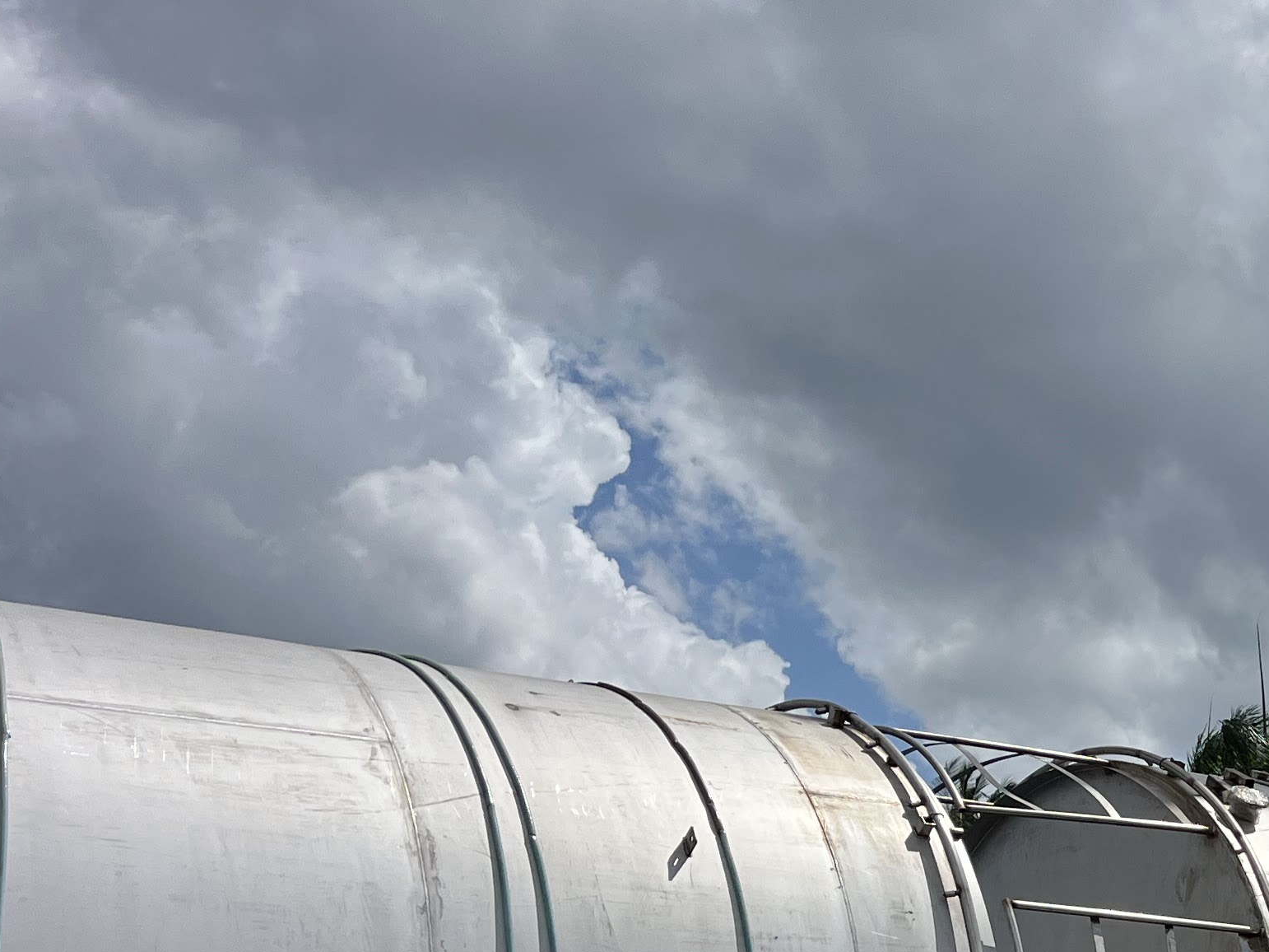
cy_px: 883
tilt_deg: +9.0
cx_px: 1635
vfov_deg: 21.1
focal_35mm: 68
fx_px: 2492
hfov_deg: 24.9
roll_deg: +0.8
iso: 50
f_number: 1.6
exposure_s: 1/10870
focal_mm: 5.1
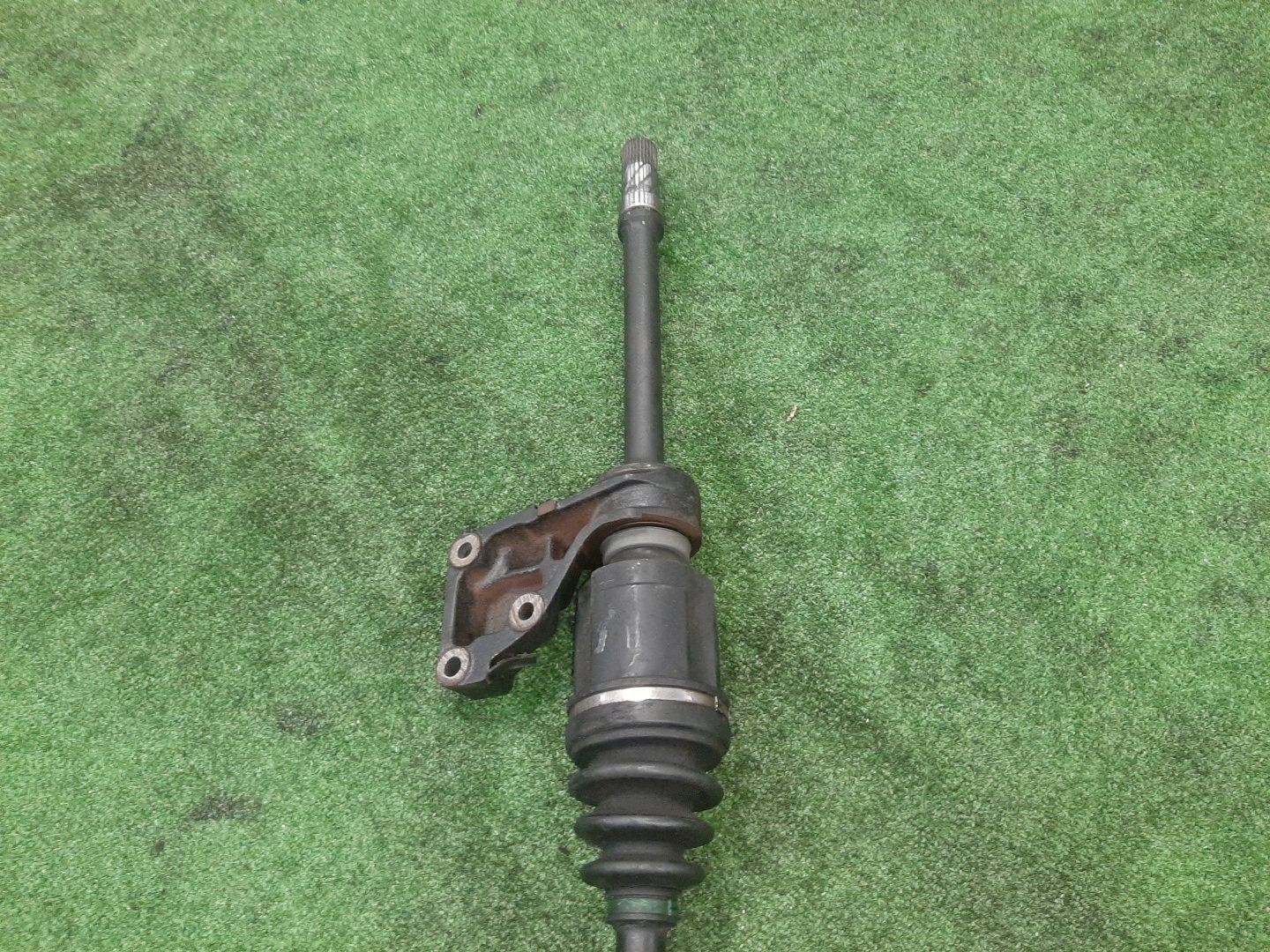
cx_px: 635
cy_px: 476
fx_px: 954
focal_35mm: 26
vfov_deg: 53.1
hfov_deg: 67.3
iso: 213
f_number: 1.7
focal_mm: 3.93
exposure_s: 1/33
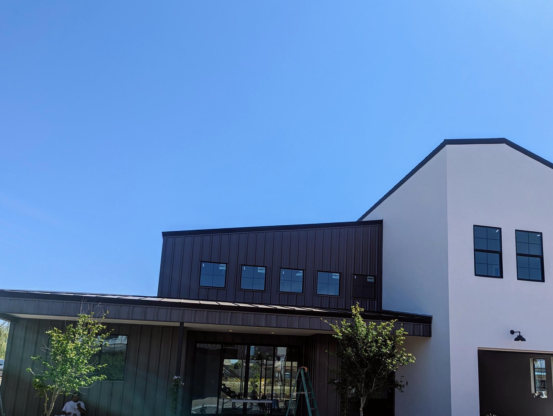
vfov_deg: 43.7
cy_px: 275
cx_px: 314
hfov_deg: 56.6
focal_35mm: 32
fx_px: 512
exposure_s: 1/1770
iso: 39
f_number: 1.85
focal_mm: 6.81
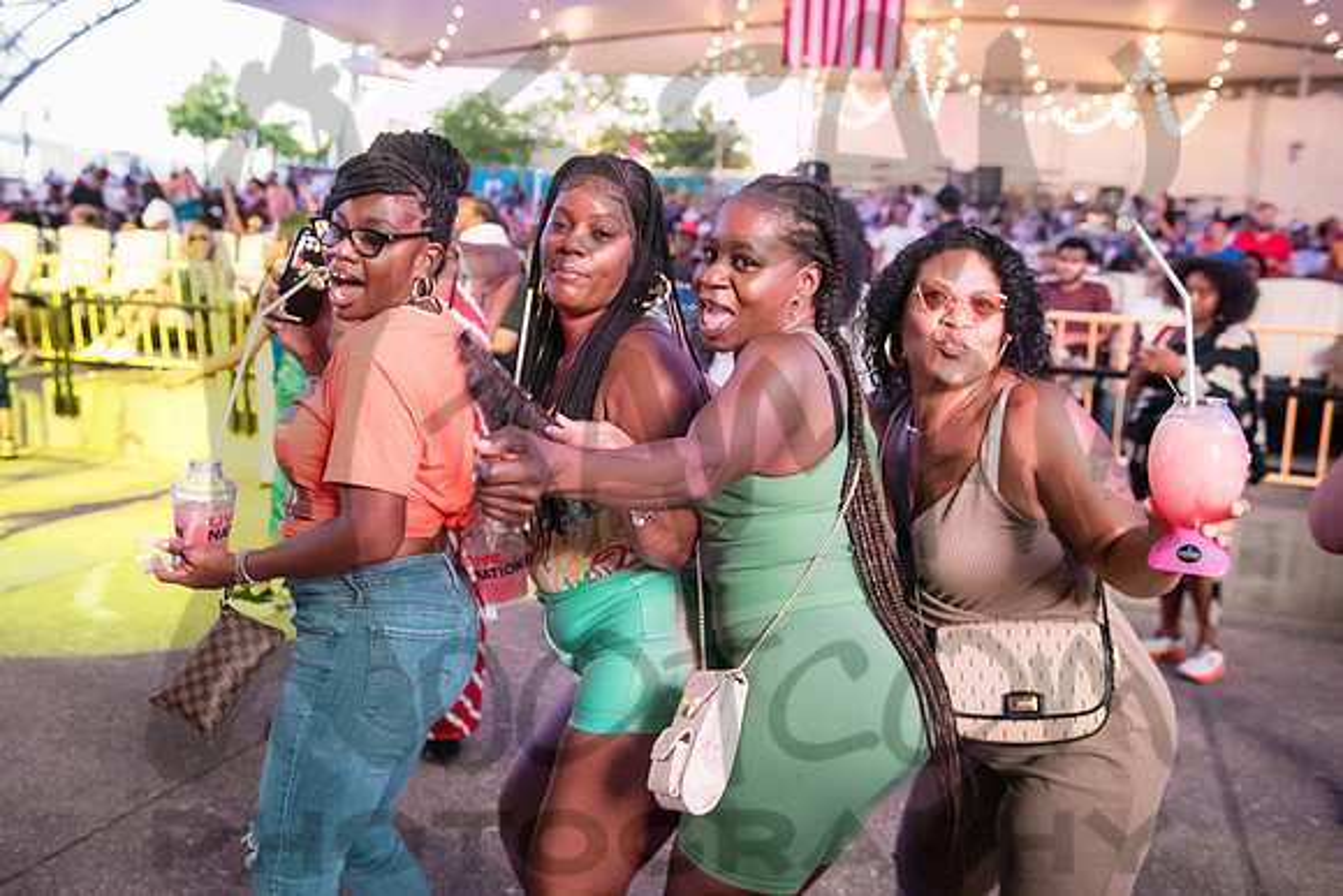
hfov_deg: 54.3
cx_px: 602
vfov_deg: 37.8
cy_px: 426
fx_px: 1307
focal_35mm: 35
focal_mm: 29
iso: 8000
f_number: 3.2
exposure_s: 1/125
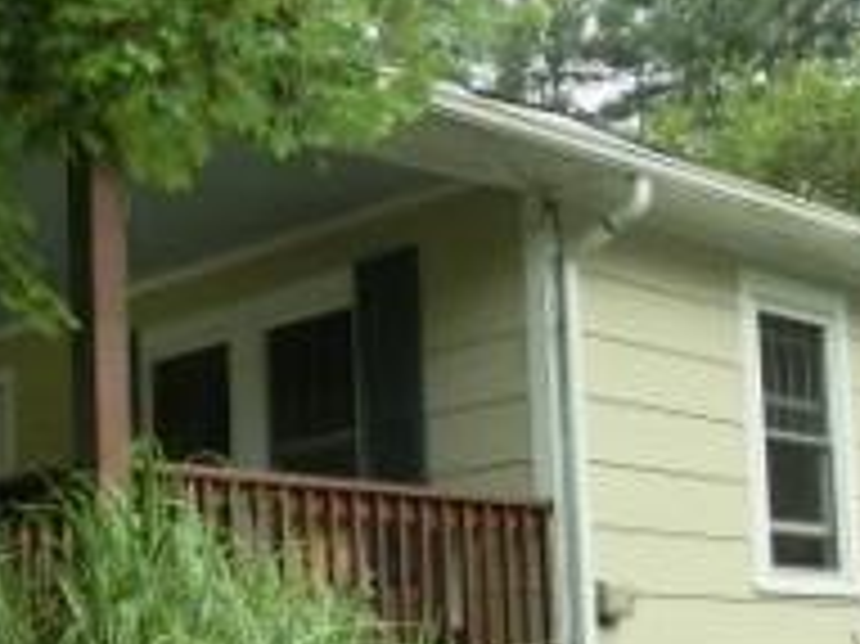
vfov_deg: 19.8
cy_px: 572
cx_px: 284
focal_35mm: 73
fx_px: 1812
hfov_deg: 26.5
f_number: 3
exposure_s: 1/160
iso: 100
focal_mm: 4.24
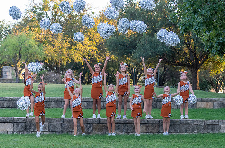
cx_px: 107
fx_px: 581
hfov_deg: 21.9
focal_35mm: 93
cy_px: 97
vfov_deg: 14.4
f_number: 4
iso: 1600
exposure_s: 1/1000
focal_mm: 70
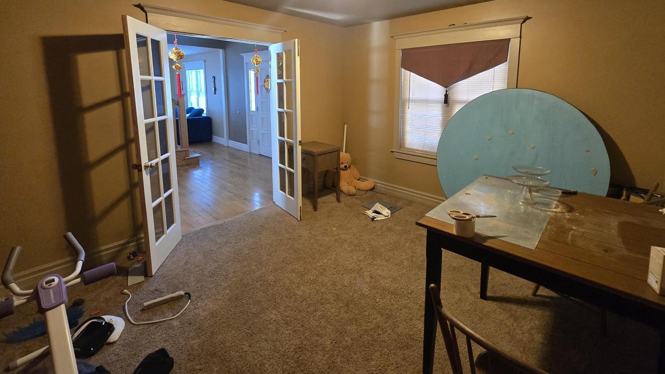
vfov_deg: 68.5
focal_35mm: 15
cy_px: 123
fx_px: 264
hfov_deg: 102.9
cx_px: 346
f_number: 2.2
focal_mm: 2.2
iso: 500
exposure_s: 1/60
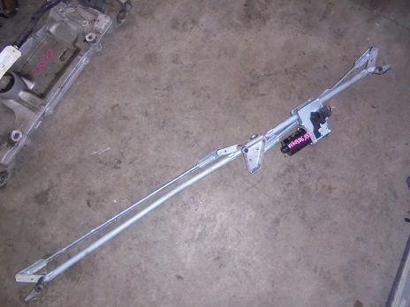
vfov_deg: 53.1
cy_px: 154
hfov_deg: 67.3
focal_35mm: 26
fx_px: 308
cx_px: 205
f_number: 3.5
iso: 400
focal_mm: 4.6
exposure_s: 1/30
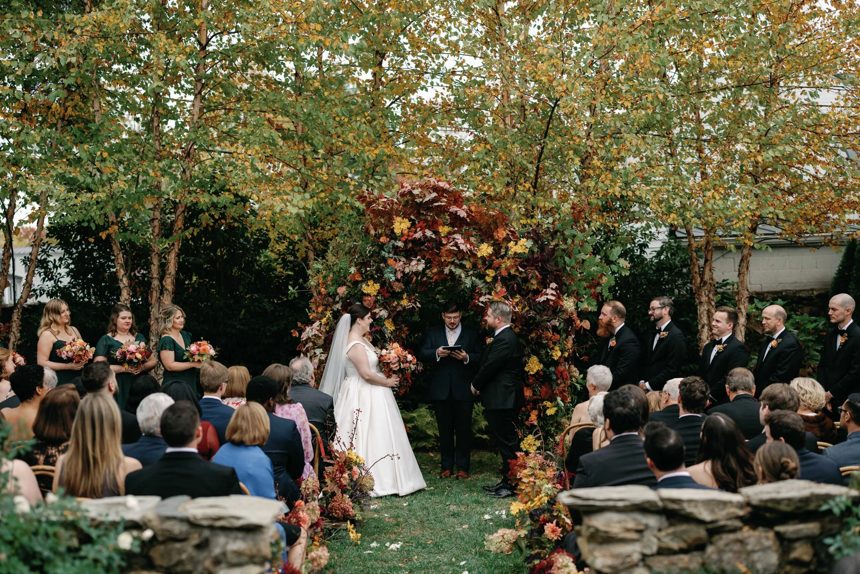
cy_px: 287
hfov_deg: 39.6
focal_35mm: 50
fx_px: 1194
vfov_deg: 27.0
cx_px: 430
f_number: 2
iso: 320
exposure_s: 1/1250
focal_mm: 50
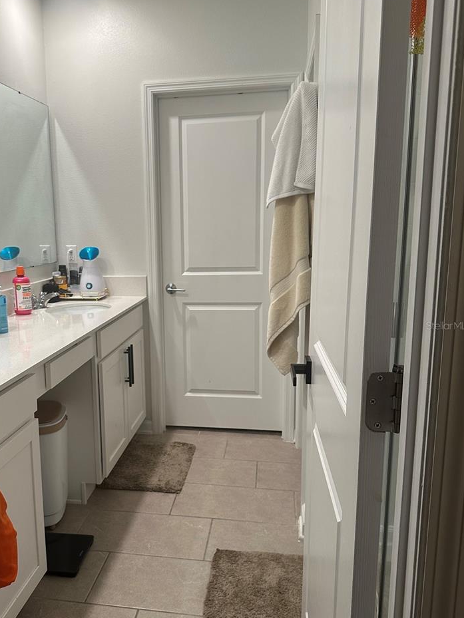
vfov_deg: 58.3
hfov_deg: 45.1
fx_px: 554
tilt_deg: -10.4
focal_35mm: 31
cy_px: 325
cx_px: 174
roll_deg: +0.6
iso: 250
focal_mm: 6.86
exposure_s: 1/60
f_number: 1.78
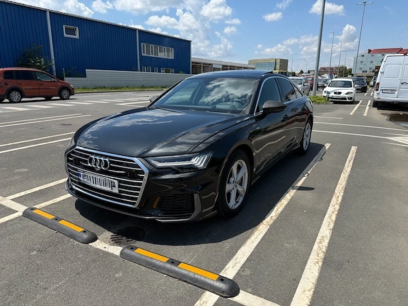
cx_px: 204
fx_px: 283
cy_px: 153
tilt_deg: -13.1
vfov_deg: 56.8
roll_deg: -0.5
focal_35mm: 24
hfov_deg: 71.6
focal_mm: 6.76
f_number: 1.78
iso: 80
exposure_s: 1/4405
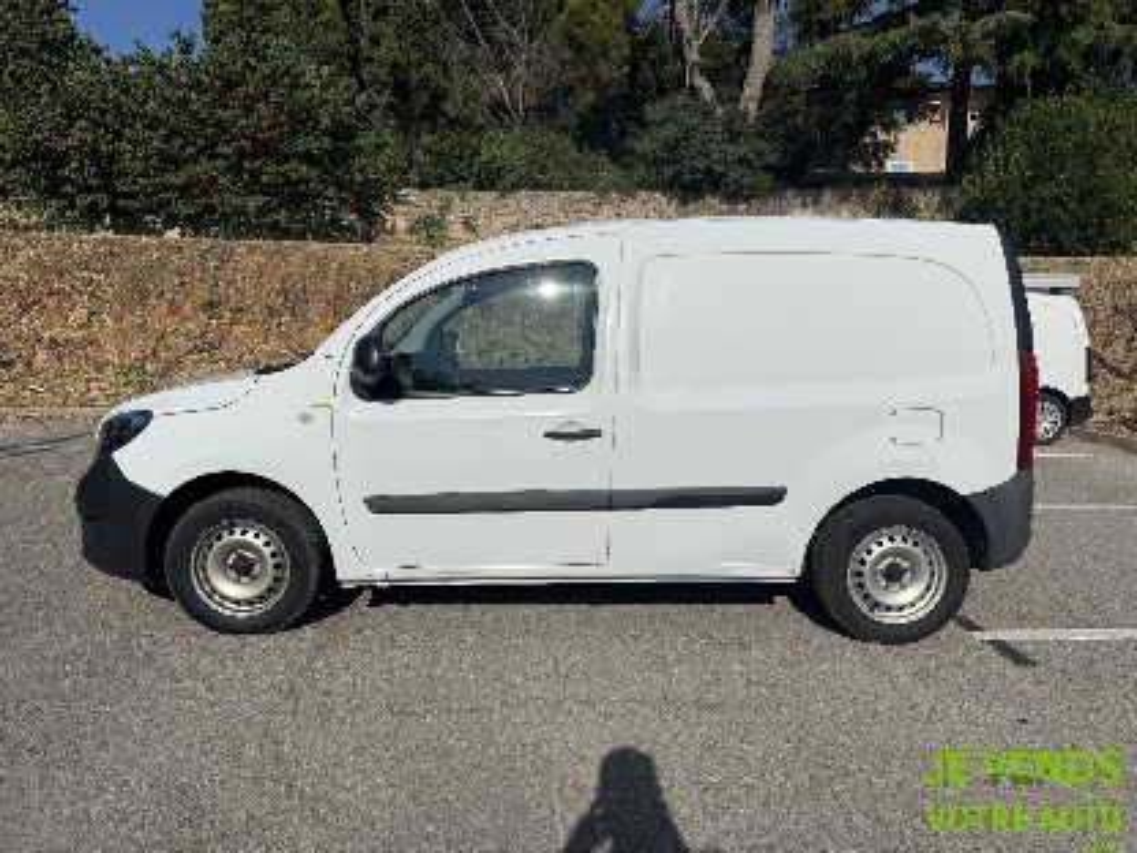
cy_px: 426
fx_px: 788
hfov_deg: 71.6
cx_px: 568
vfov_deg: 56.8
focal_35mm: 24
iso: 64
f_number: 1.78
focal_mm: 6.76
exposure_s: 1/14286
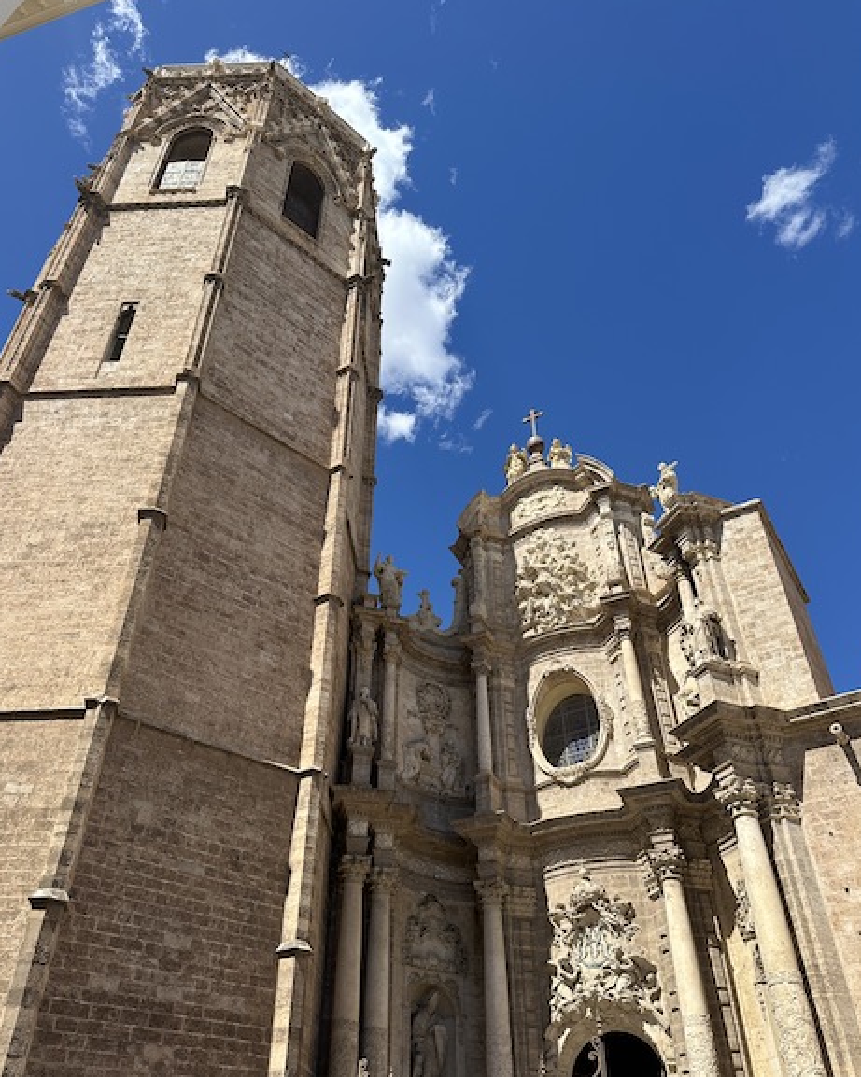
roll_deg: -1.2
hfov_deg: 54.9
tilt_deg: +37.8
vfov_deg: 66.0
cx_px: 433
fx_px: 829
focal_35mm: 26
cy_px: 580
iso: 80
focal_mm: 6.86
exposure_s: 1/4184
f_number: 1.78
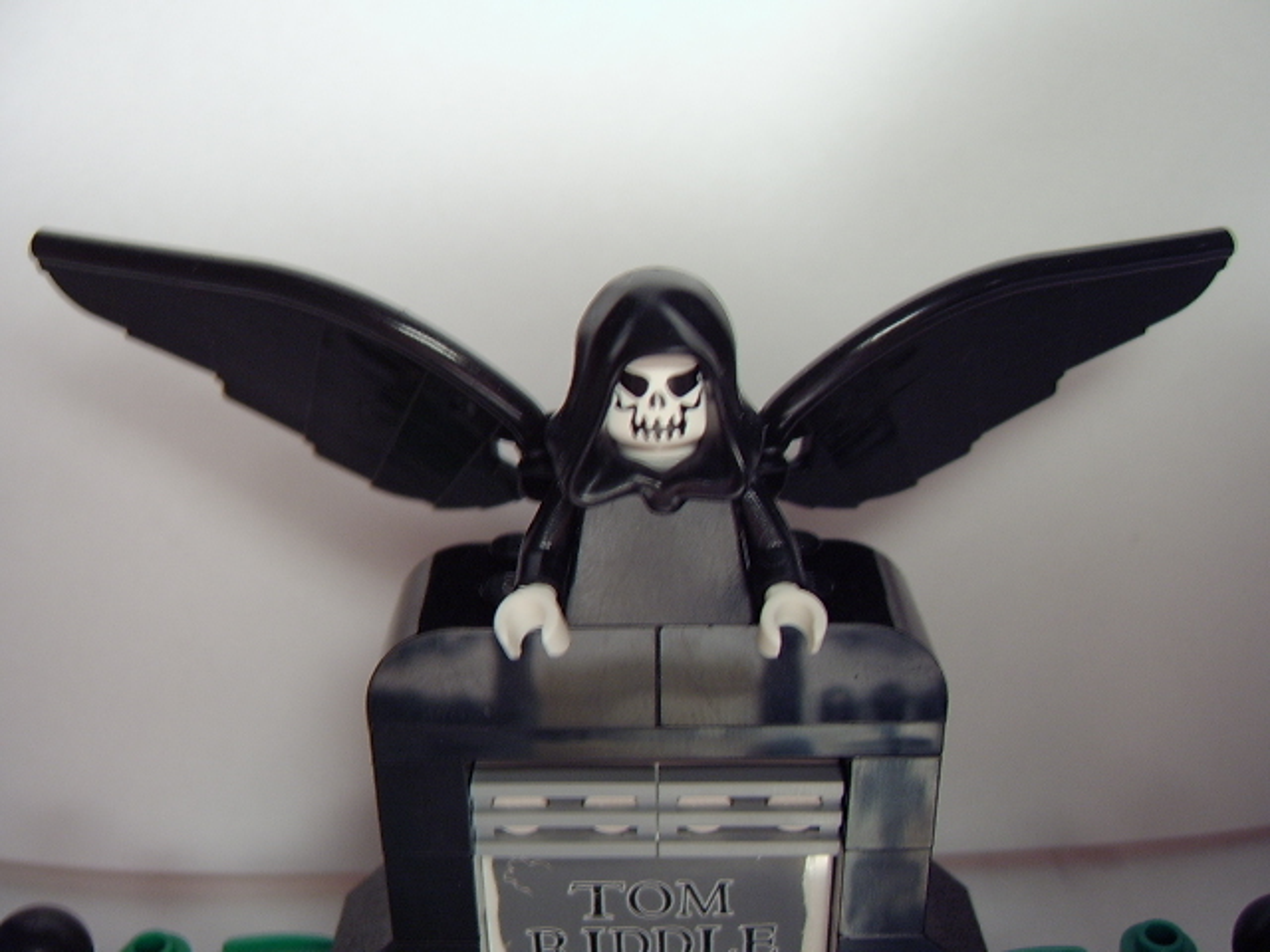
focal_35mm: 31
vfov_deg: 45.4
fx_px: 1137
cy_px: 476
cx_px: 635
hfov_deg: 58.4
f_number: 2.7
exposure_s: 1/8
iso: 100
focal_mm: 8.13
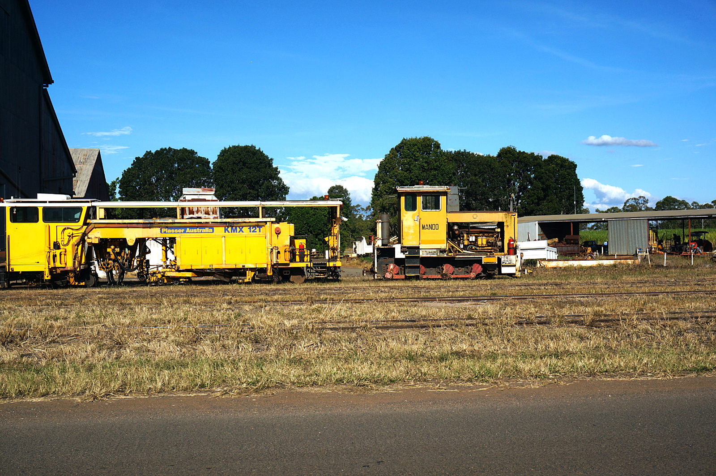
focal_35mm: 44
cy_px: 238
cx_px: 358
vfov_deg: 30.8
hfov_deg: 45.0
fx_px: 864
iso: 125
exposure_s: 1/250
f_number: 13
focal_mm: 29
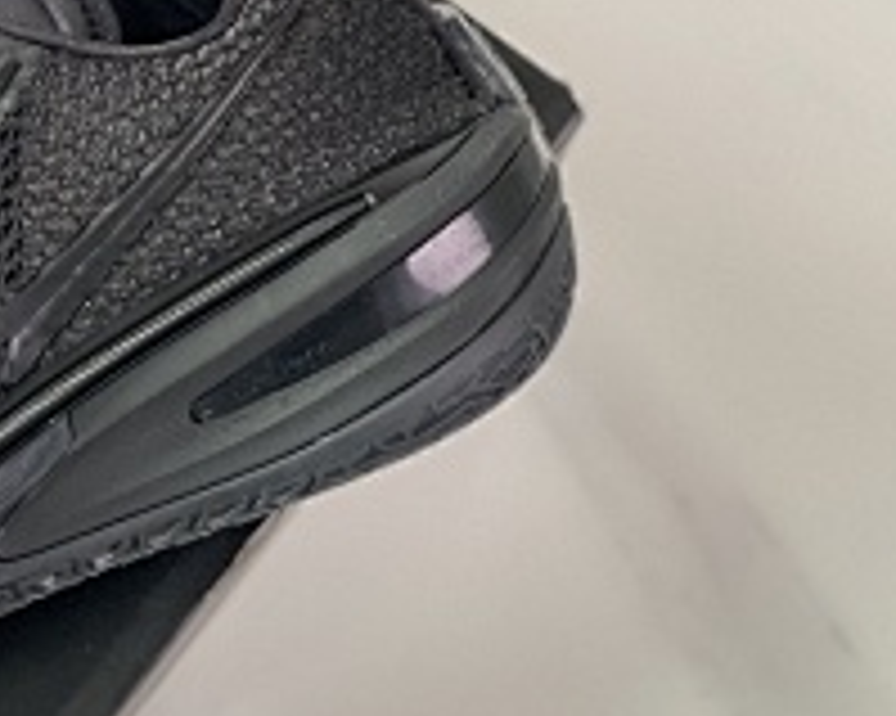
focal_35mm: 157
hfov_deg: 12.0
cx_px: -180
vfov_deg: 9.8
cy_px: 92
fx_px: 4161
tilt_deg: -74.9
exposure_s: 1/95
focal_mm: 7.5
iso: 250
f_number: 2.2
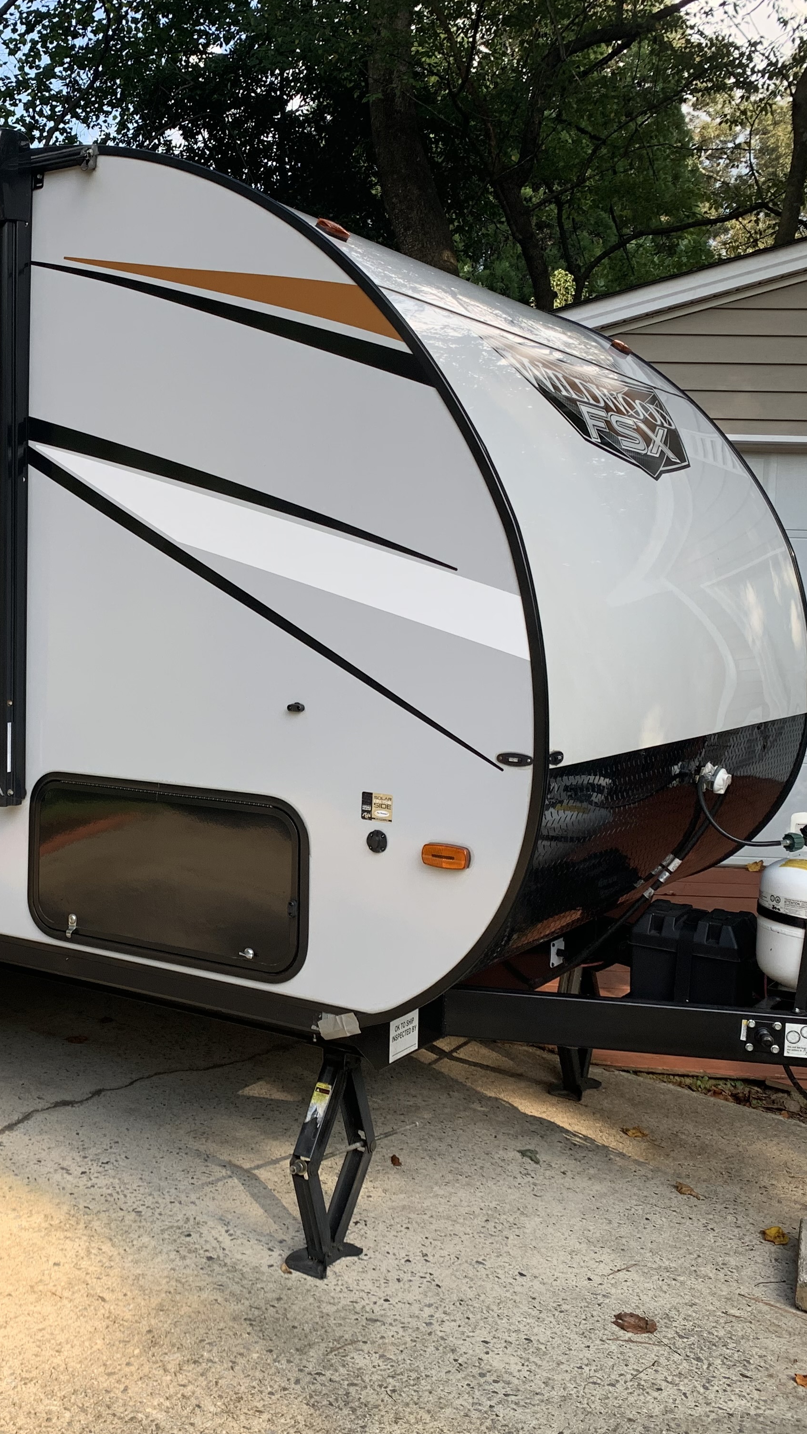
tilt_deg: -3.4
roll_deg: -1.4
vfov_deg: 52.8
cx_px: 133
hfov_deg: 30.3
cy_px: 715
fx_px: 1446
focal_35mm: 38
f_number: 1.8
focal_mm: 4.25
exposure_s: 1/471
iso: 25
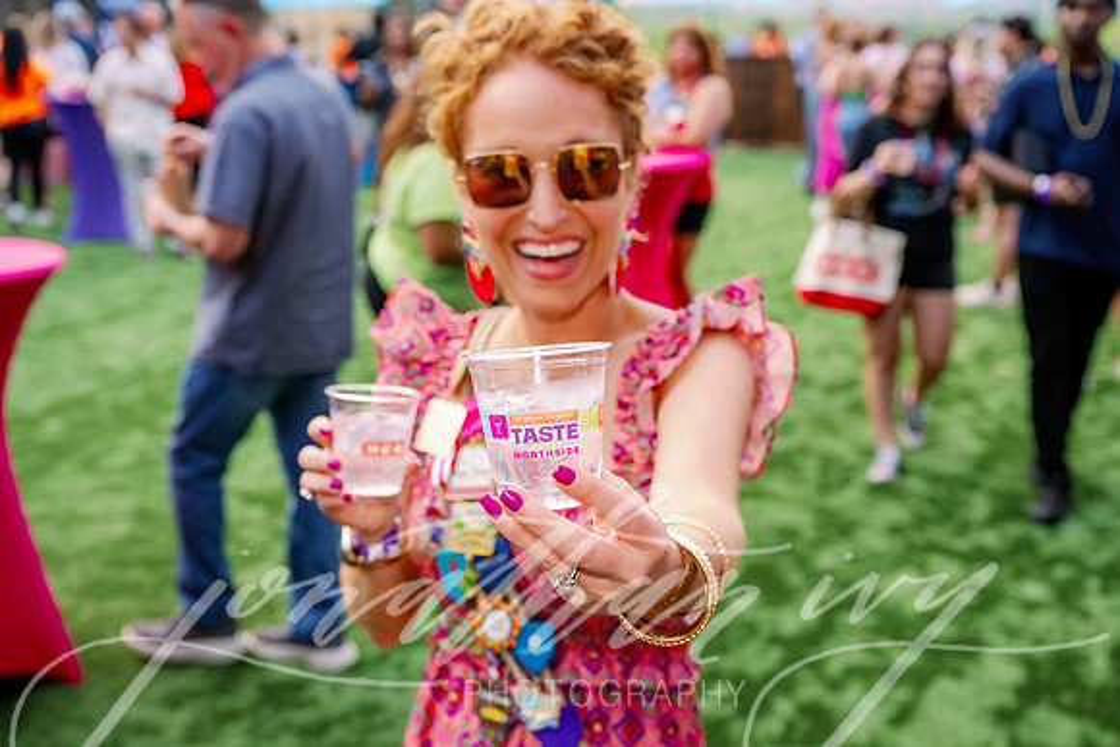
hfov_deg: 42.7
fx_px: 1431
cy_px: 374
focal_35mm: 46
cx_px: 560
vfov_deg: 29.3
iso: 1600
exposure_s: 1/500
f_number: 5
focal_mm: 46
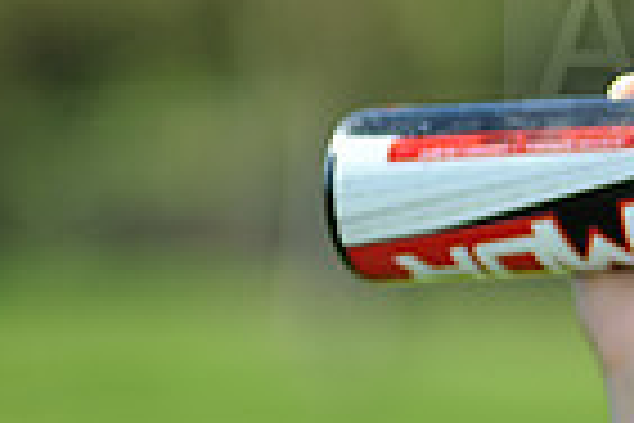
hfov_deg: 2.8
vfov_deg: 1.9
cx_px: 1259
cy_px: 22
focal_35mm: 739
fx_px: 13014
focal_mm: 180
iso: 200
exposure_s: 1/800
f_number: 4.5
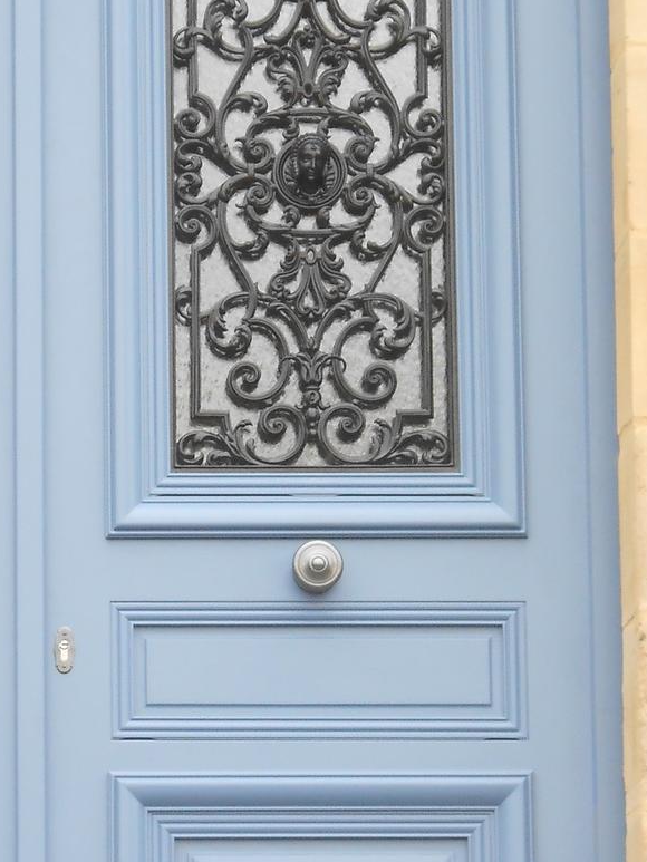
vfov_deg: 8.6
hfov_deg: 6.4
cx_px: 21
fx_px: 5755
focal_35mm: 231
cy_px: 353
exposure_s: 1/60
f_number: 4.6
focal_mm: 16.5
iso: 160
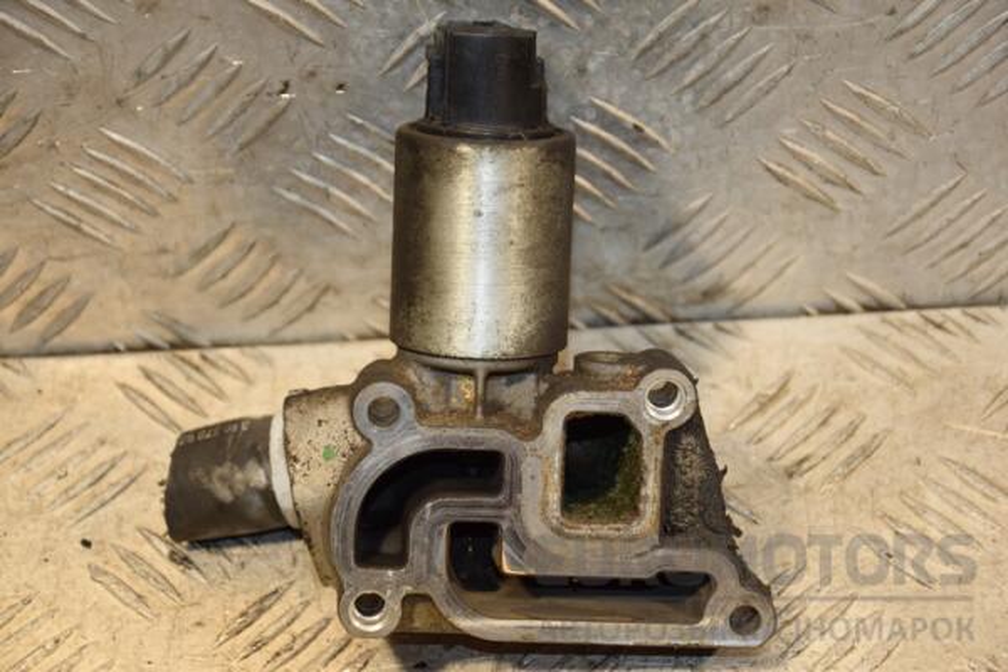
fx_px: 3150
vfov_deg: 12.2
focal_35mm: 112
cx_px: 504
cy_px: 336
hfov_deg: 18.2
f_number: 5.3
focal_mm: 75
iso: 800
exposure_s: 1/160
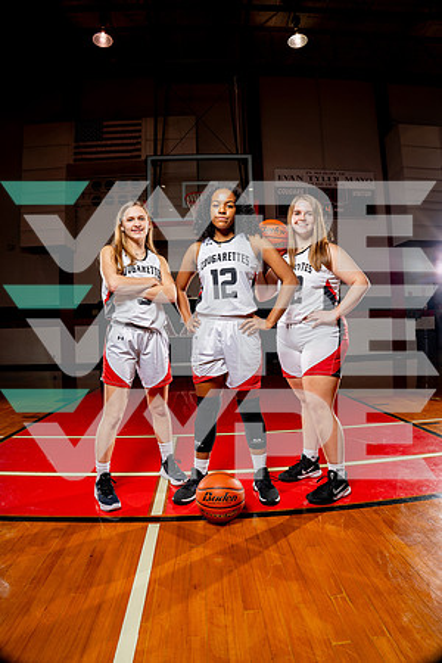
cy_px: 332
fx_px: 368
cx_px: 221
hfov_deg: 61.9
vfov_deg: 84.0
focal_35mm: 20
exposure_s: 1/250
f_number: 8
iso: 100
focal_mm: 20
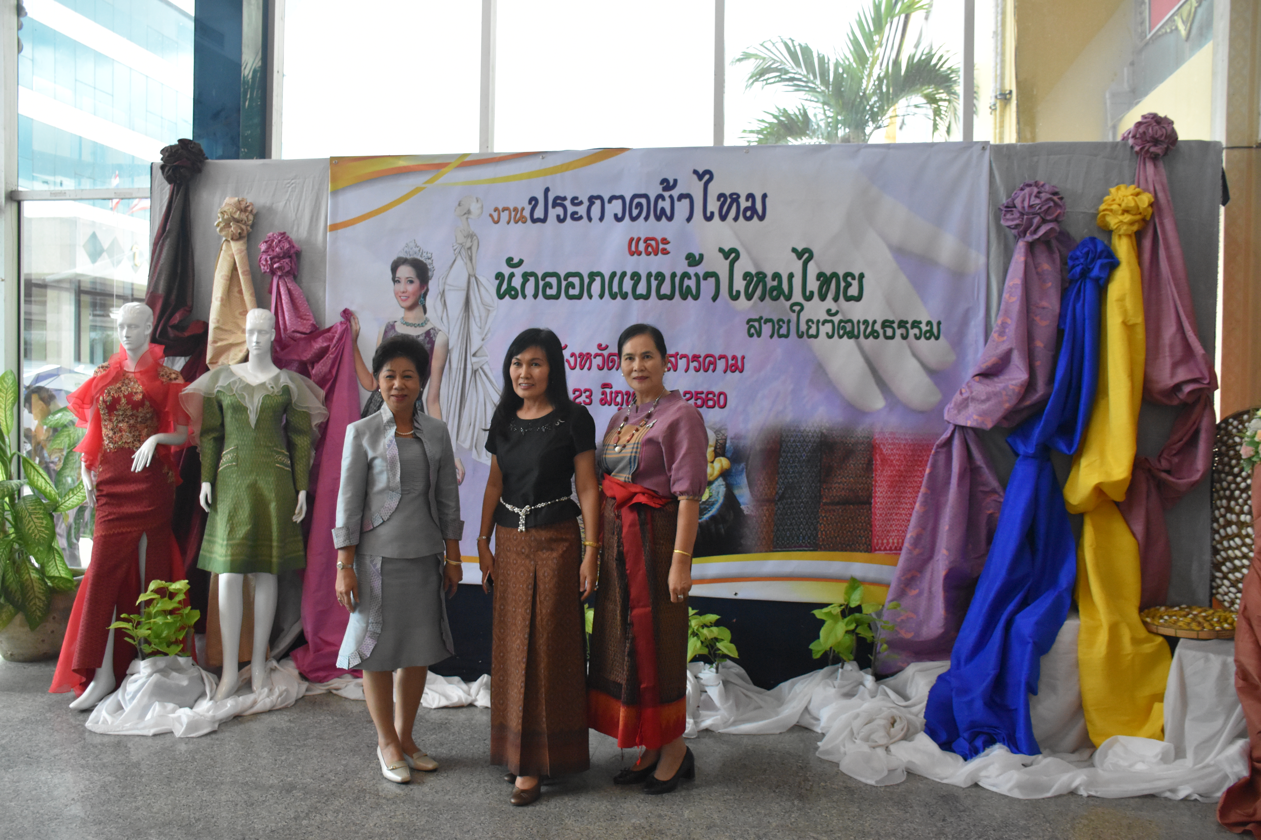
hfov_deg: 61.9
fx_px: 1051
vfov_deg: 43.6
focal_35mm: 30
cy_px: 420
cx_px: 630
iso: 2800
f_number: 3.5
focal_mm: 20
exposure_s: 1/60
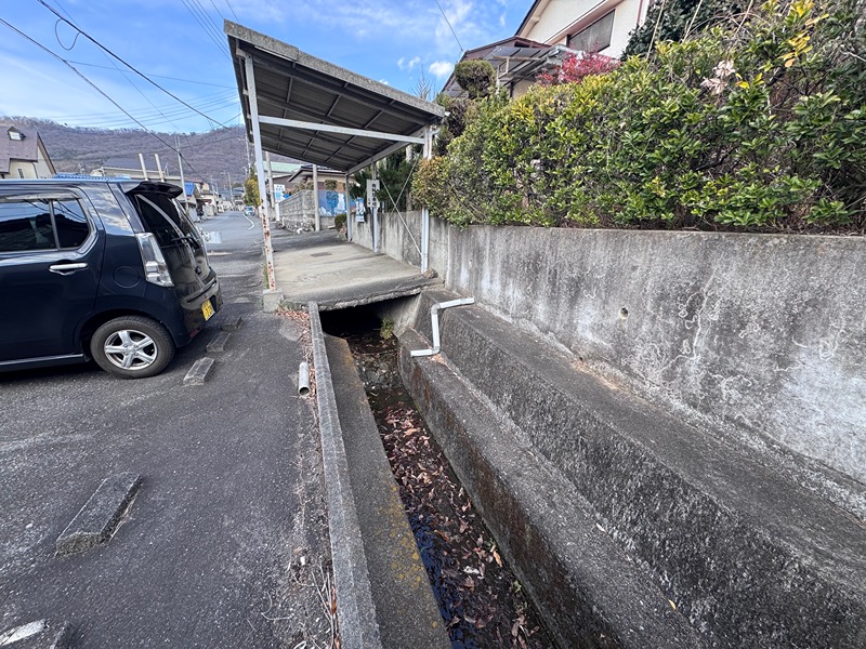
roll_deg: -2.2
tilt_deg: -16.6
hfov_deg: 102.1
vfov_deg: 85.7
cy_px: 324
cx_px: 433
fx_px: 350
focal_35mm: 14
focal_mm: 2.22
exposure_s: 1/193
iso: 40
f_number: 2.2
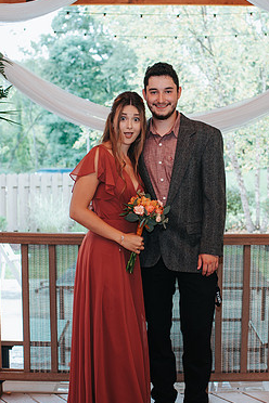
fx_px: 717
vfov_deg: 31.4
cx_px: 173
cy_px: 229
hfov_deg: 21.2
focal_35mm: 64
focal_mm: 35
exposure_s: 1/200
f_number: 3.2
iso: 280
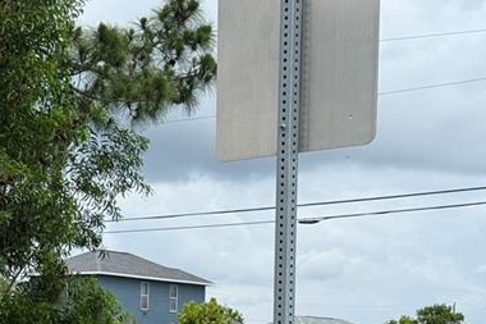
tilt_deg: -3.3
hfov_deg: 20.1
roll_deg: -2.4
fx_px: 1363
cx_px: 157
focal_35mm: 101
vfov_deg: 13.0
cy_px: 438
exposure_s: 1/3378
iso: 80
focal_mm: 6.76
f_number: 1.78
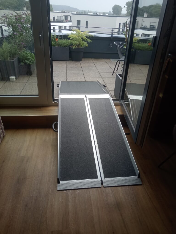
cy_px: 117
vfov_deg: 65.3
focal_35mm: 27
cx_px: 88
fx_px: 183
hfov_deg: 51.4
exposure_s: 1/100
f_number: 1.9
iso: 180
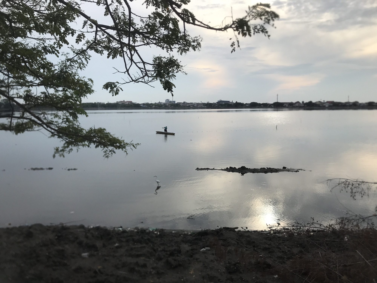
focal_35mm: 28
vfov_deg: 49.7
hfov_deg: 63.4
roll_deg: +0.0
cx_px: 188
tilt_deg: -5.5
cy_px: 142
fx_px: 305
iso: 20
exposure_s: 1/2336
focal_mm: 3.99
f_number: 1.8
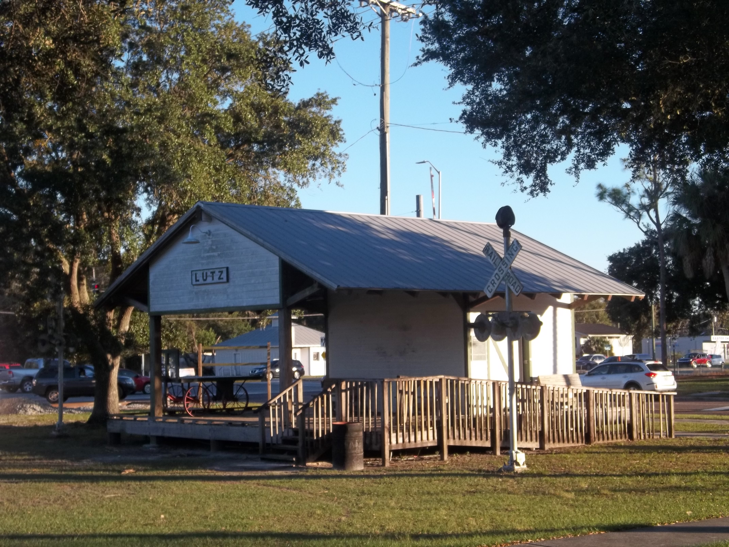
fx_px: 1327
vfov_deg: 23.3
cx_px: 364
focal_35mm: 63
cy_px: 274
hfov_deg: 30.7
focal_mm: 11.3
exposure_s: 1/250
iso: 64
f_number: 4
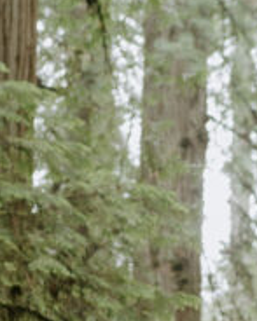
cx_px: -326
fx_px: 1741
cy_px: 857
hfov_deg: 7.9
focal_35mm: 183
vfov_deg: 9.1
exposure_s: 1/250
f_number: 1.6
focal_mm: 35
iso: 320
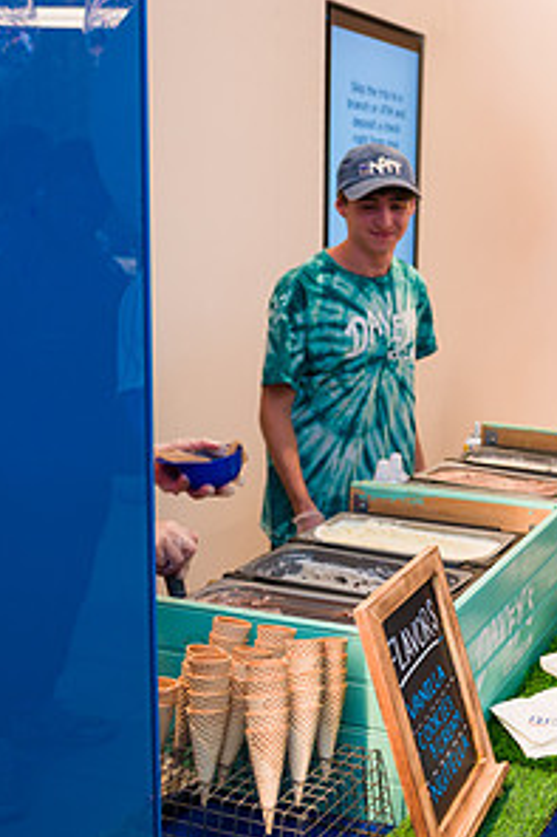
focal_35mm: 47
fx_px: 1092
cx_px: 647
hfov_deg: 25.9
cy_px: 379
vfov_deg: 41.9
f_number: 4
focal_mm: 24
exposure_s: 1/200
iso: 400
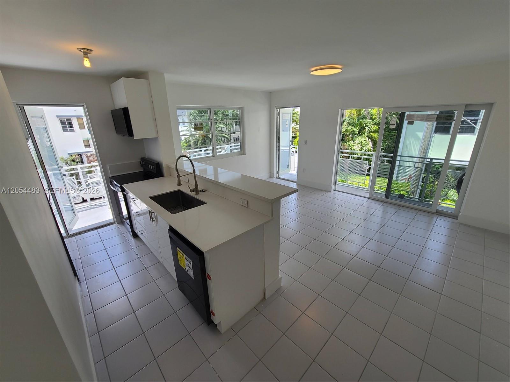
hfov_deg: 106.2
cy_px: 191
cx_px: 255
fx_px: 192
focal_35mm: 13
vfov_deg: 89.9
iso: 50
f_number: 2.2
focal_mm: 2.2
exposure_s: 1/297
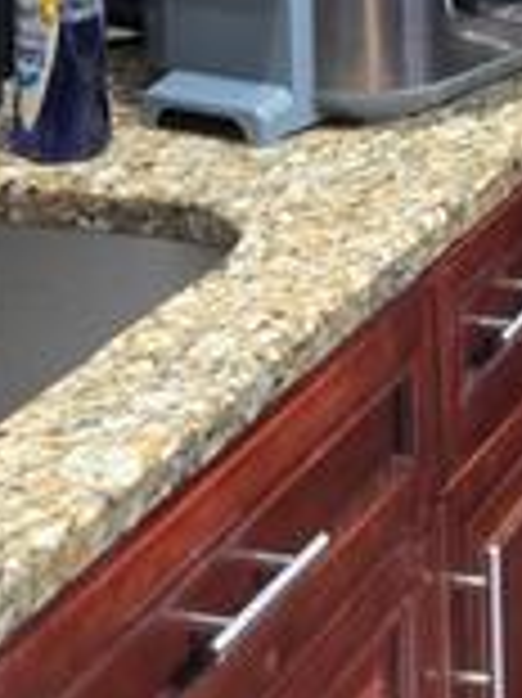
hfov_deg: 12.2
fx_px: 2295
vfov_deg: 16.3
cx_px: 832
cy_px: -230
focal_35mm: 114
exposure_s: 1/120
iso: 640
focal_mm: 5.4
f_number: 1.8
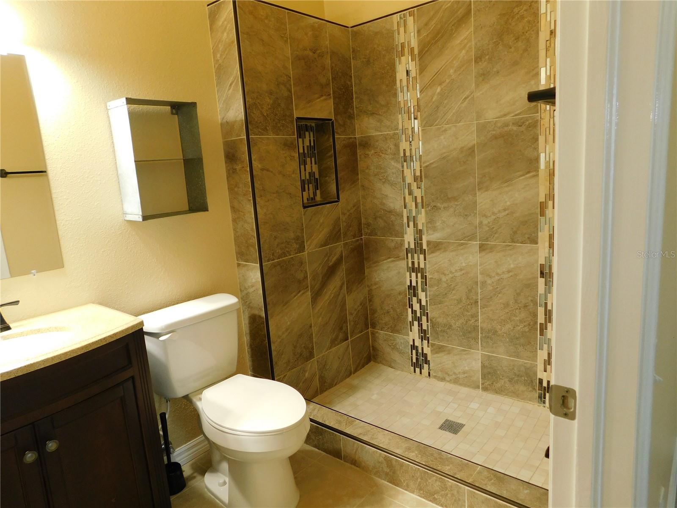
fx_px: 450
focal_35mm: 23
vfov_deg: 58.9
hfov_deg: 73.9
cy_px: 254
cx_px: 338
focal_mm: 4
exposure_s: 1/30
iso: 200
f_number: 3
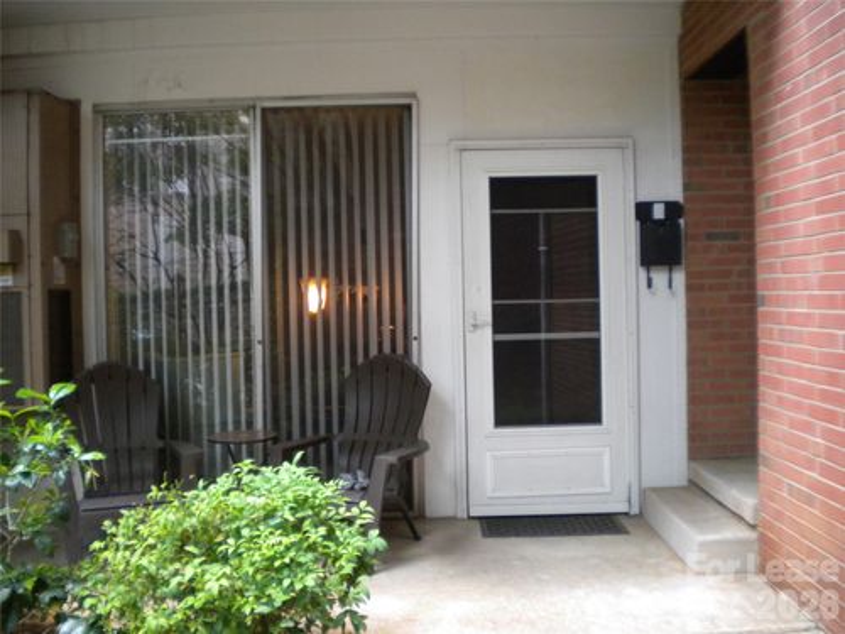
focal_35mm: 35
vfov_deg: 40.7
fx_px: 854
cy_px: 317
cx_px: 422
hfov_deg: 52.6
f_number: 3.1
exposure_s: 1/58.4
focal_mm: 6.3
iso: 368
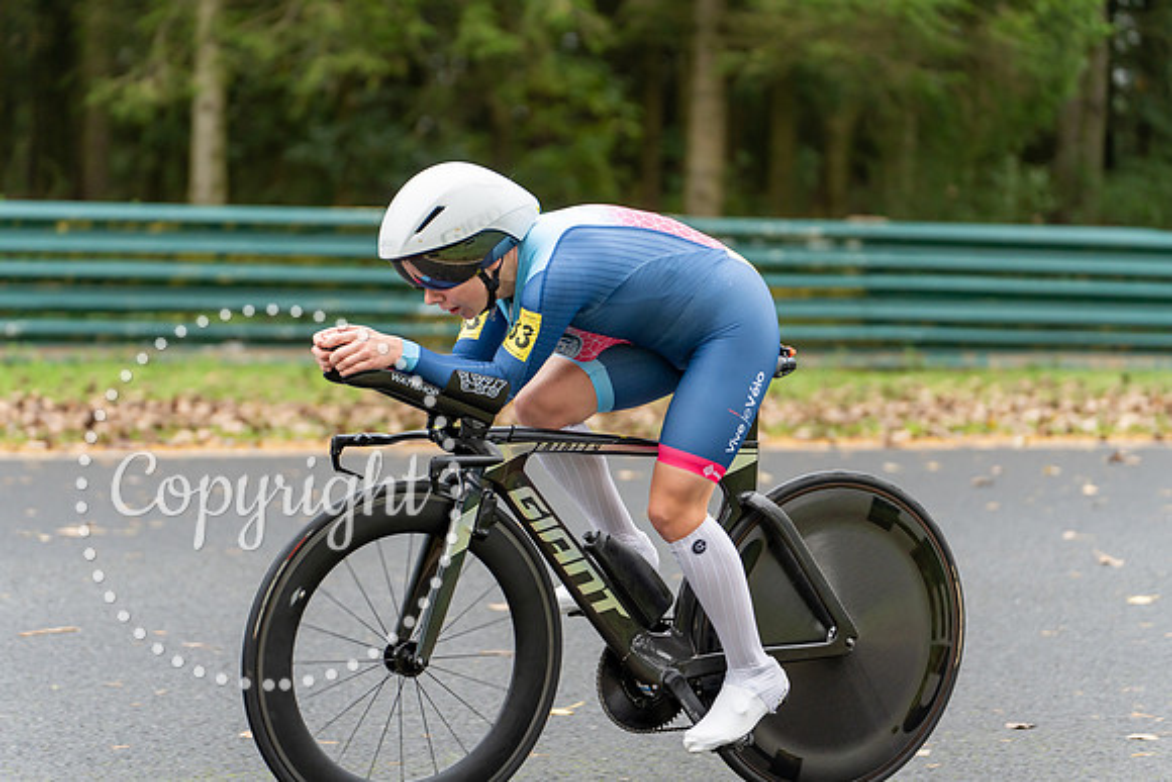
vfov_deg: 11.9
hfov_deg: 17.8
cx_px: 588
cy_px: 391
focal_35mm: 115
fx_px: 3739
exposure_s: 1/1250
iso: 1250
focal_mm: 114
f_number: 2.8
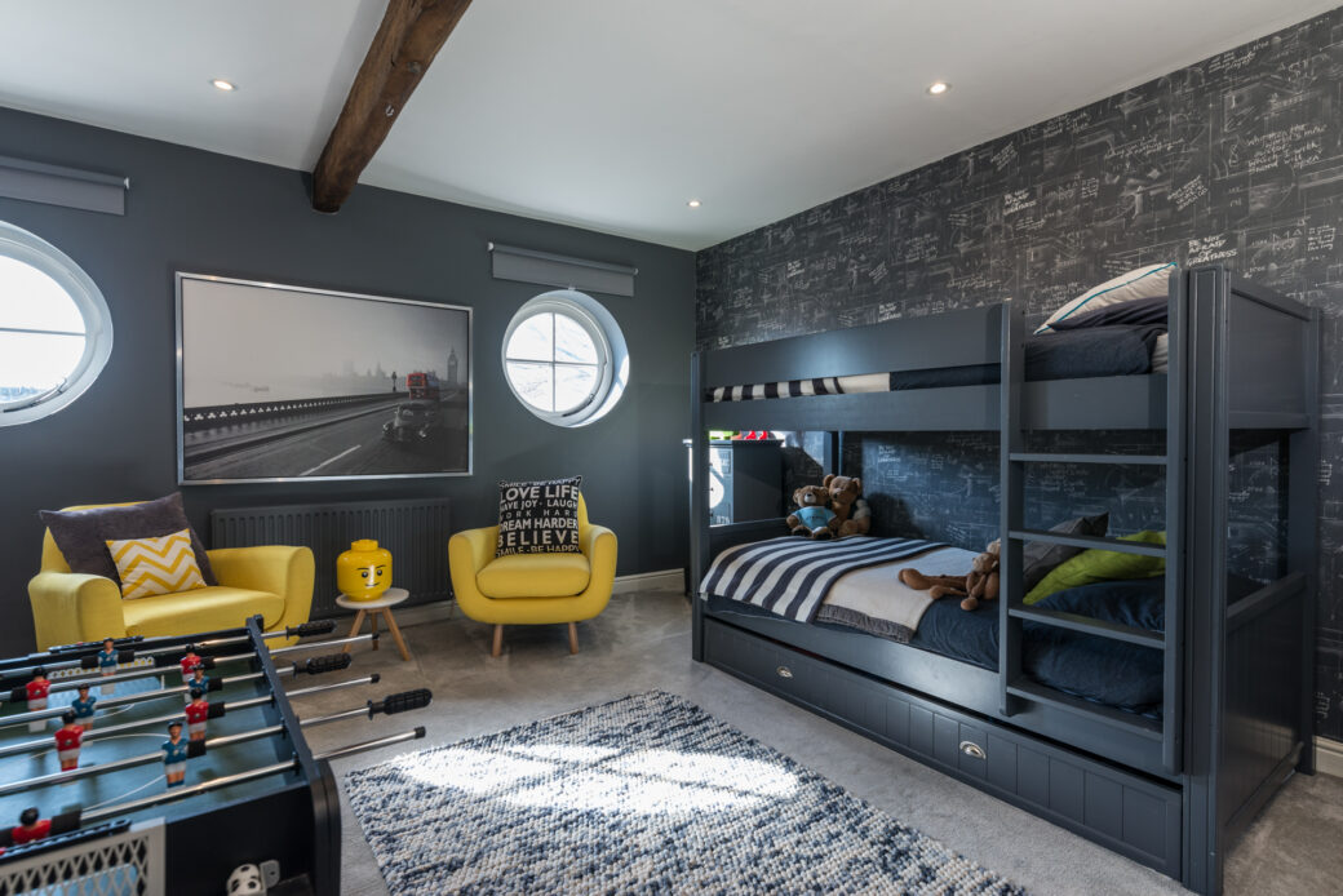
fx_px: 634
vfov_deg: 70.5
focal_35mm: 17
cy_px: 448
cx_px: 672
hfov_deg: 93.3
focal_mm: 17
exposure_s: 1/15
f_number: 7.1
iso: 200
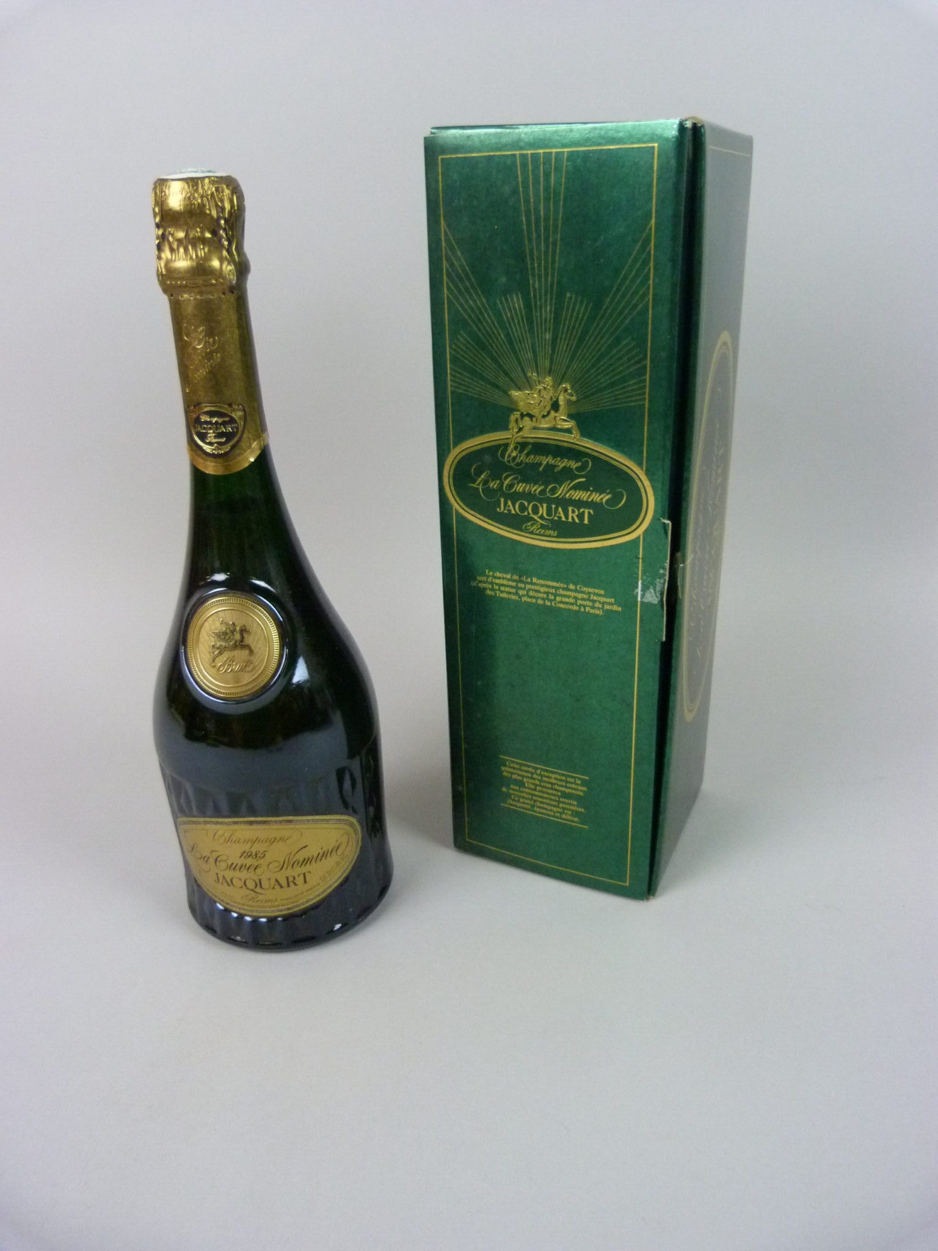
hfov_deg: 54.9
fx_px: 903
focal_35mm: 25
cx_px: 469
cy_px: 626
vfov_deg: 69.4
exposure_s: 1/30
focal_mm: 4.5
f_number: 2.8
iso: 400
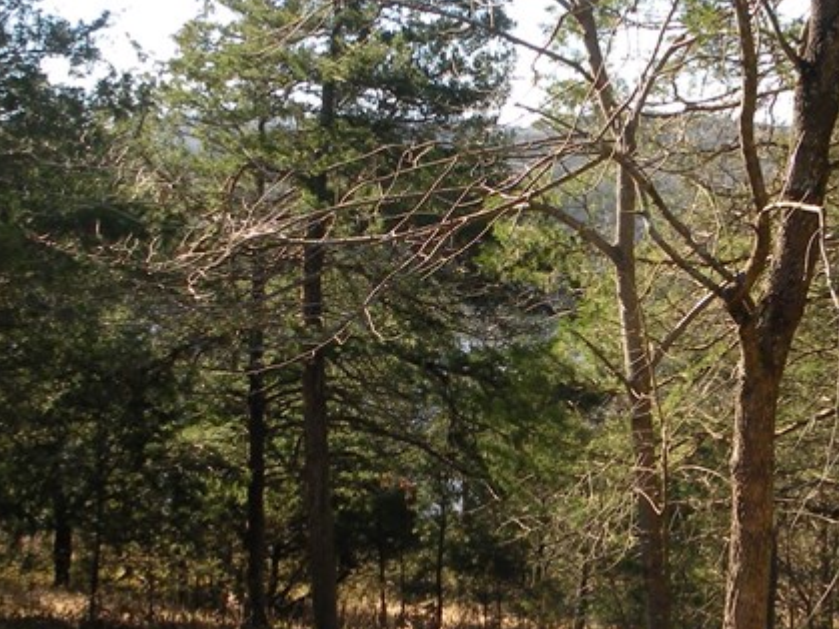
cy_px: 304
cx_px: 687
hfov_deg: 28.7
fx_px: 1599
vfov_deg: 22.2
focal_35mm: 66
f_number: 4
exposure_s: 1/136
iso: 64
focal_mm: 4.7
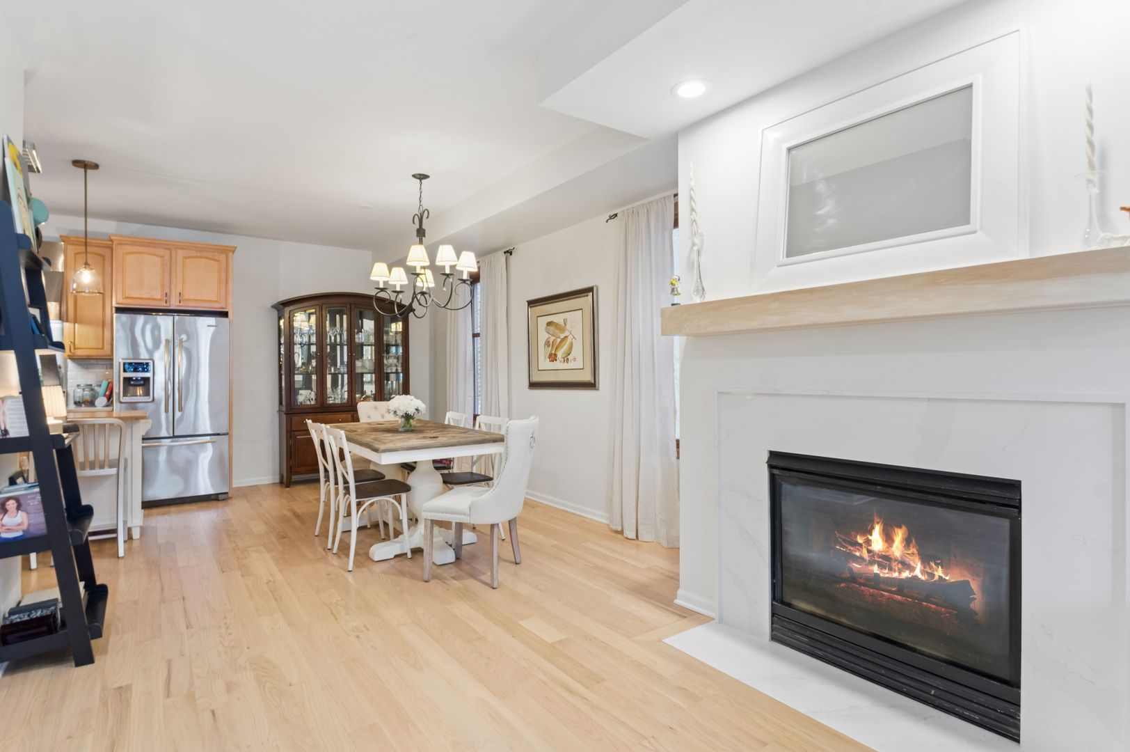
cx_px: 565
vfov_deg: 73.7
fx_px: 502
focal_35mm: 16
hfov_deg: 96.8
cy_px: 376
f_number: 10
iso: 200
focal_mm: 11.2
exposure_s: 1/2
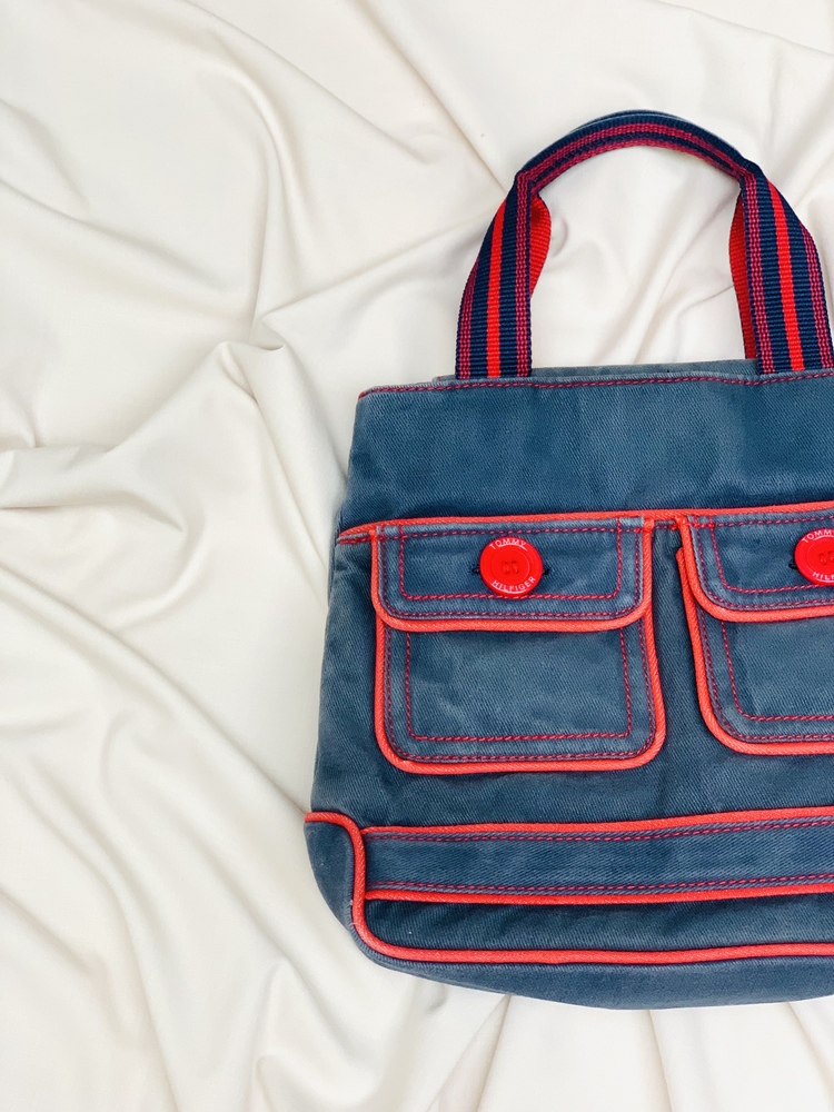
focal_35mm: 52
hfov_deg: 28.0
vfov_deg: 36.8
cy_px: 556
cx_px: 417
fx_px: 1670
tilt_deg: -80.0
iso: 100
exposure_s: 1/122
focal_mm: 6
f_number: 2.4
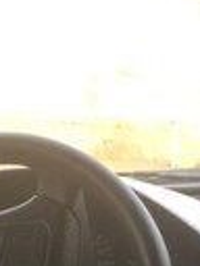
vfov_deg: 15.1
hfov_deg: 12.5
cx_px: 302
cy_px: 486
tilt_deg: -24.6
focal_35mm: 112
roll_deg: -7.1
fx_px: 863
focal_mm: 4.15
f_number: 2.2
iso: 50
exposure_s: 1/100
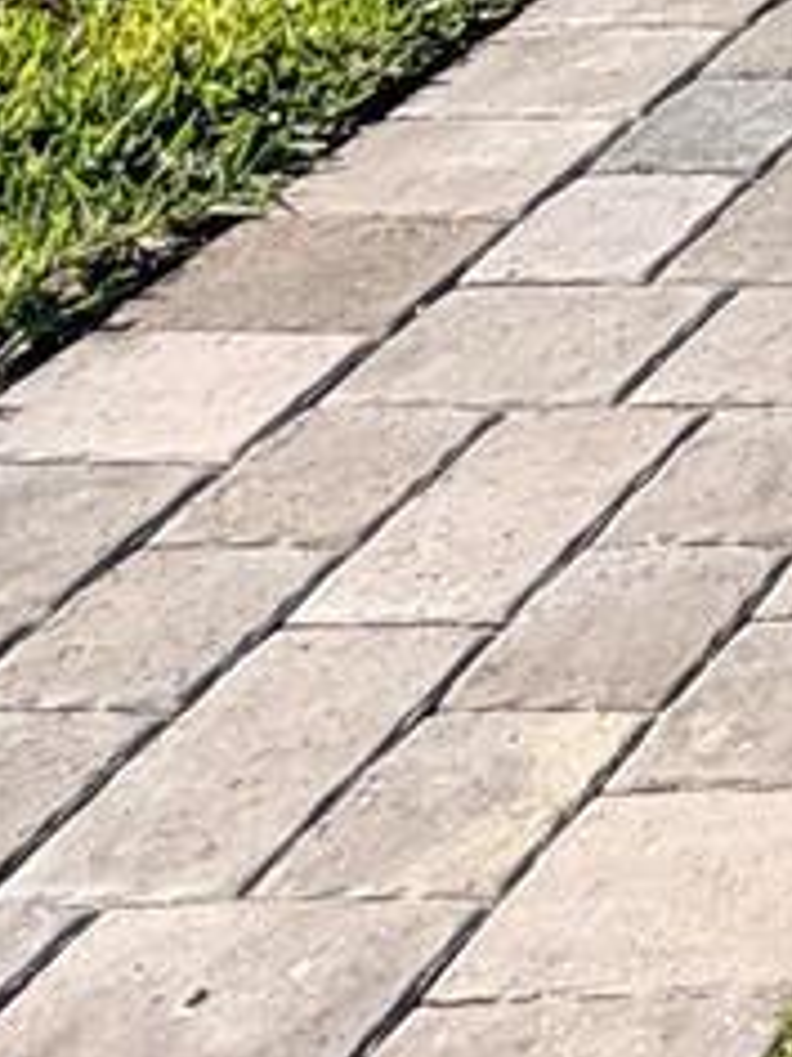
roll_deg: -1.1
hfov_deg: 9.9
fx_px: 2898
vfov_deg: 14.8
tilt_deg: -1.1
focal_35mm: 95
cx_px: 2600
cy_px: -1330
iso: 32
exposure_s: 1/770
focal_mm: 2.22
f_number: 2.2
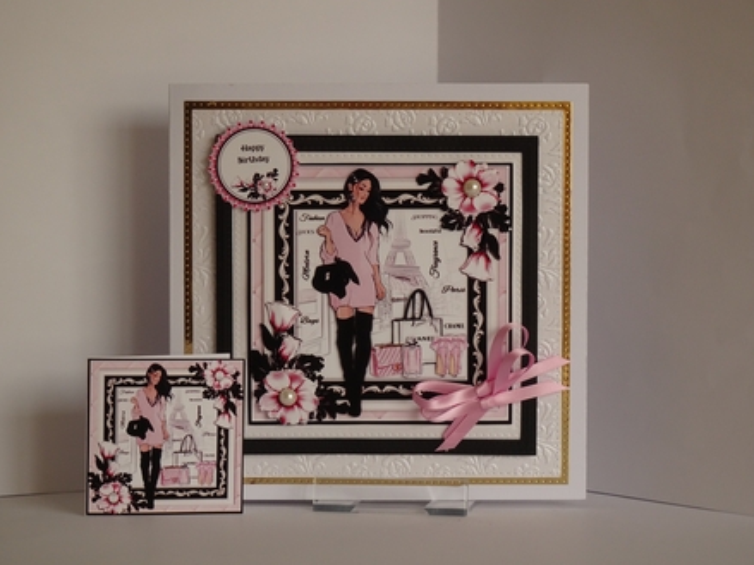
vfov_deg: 11.8
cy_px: 288
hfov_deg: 15.6
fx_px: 2744
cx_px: 383
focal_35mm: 126
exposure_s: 1/125
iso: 125
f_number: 5.6
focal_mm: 20.96
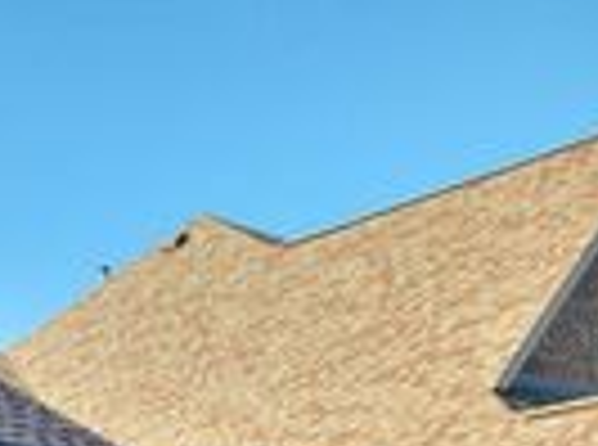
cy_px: 768
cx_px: -499
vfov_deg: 13.6
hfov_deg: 16.5
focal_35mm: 98
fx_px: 1688
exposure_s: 1/410
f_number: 1.8
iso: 40
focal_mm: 5.4
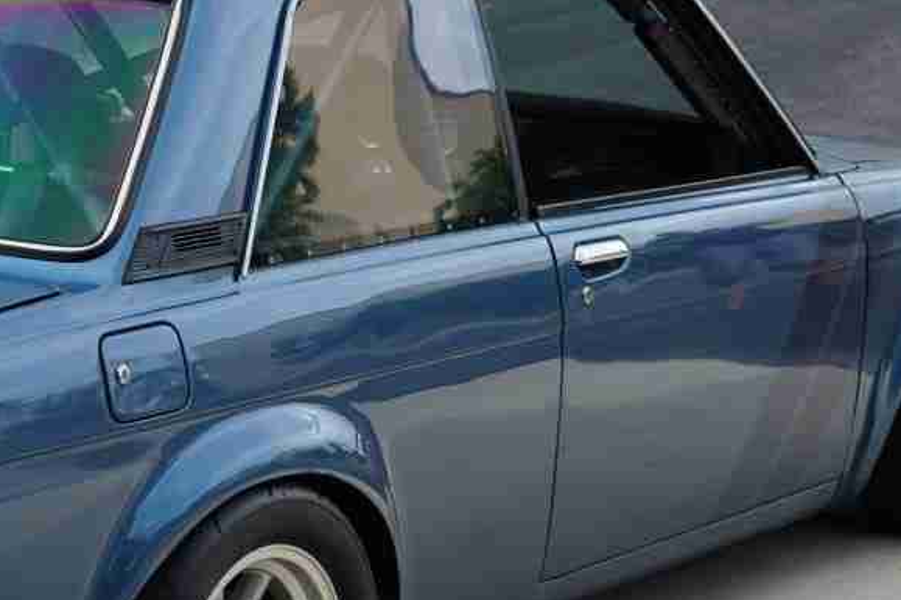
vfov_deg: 10.9
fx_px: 3153
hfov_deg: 16.2
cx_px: 187
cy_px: 378
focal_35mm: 126
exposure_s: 1/200
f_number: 4.5
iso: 100
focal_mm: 30
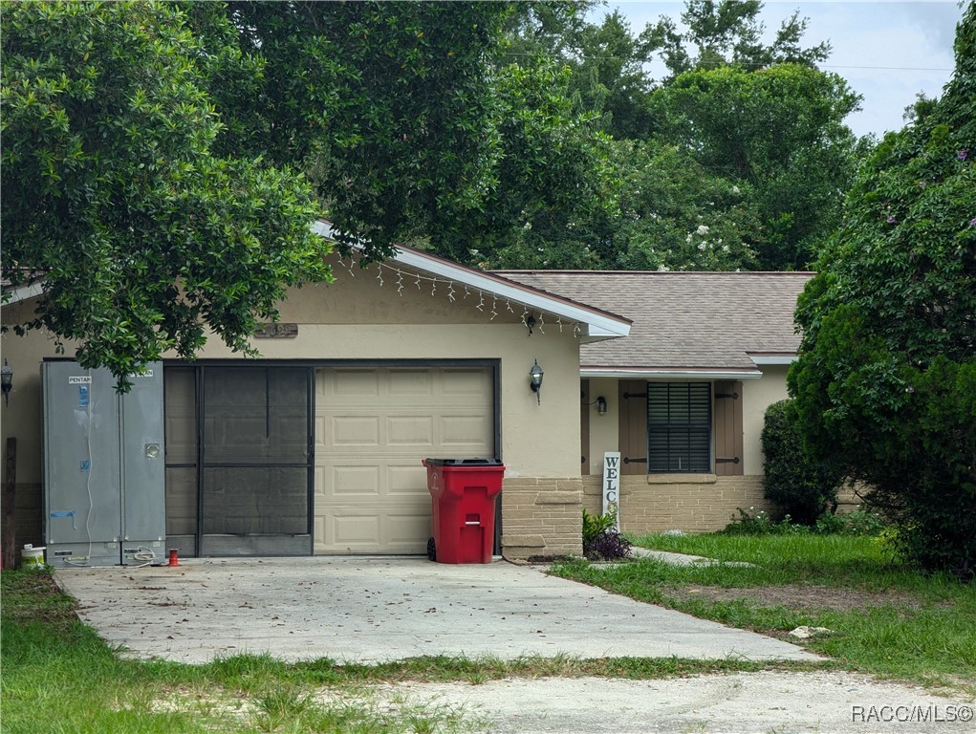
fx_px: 2992
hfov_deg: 18.5
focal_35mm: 106
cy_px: 367
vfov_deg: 14.0
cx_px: 488
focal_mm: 19
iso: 29
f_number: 3.5
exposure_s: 1/245
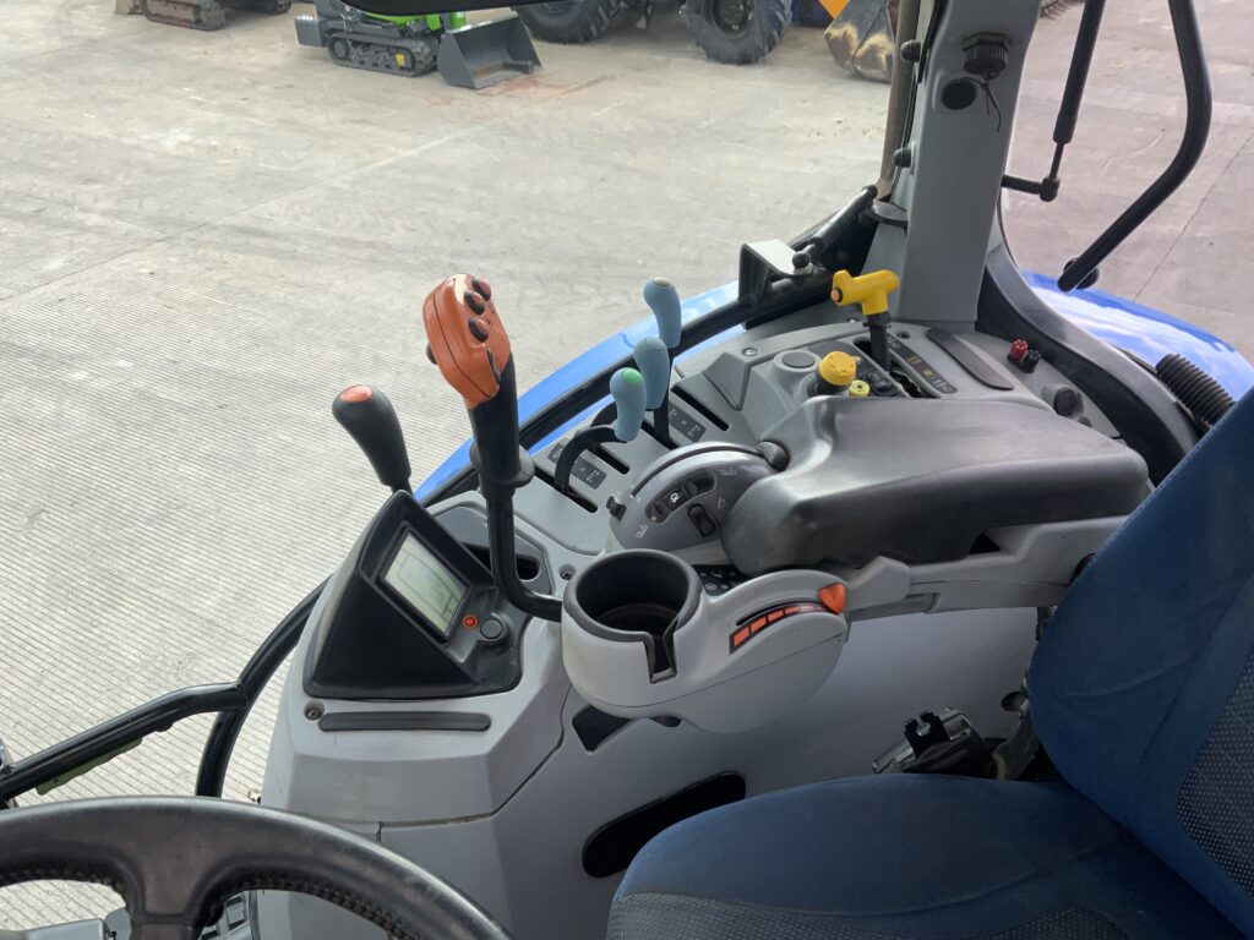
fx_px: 1051
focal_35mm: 29
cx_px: 627
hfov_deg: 61.7
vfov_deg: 48.2
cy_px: 470
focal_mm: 3
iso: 16
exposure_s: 1/204
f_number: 1.8
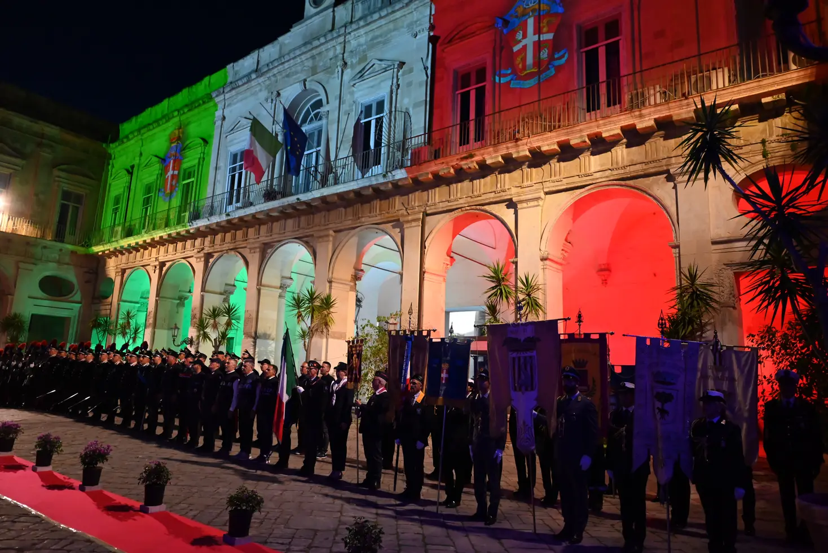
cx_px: 414
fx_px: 552
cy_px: 276
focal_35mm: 24
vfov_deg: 53.2
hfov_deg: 73.7
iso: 3200
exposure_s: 1/80
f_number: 4
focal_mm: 24
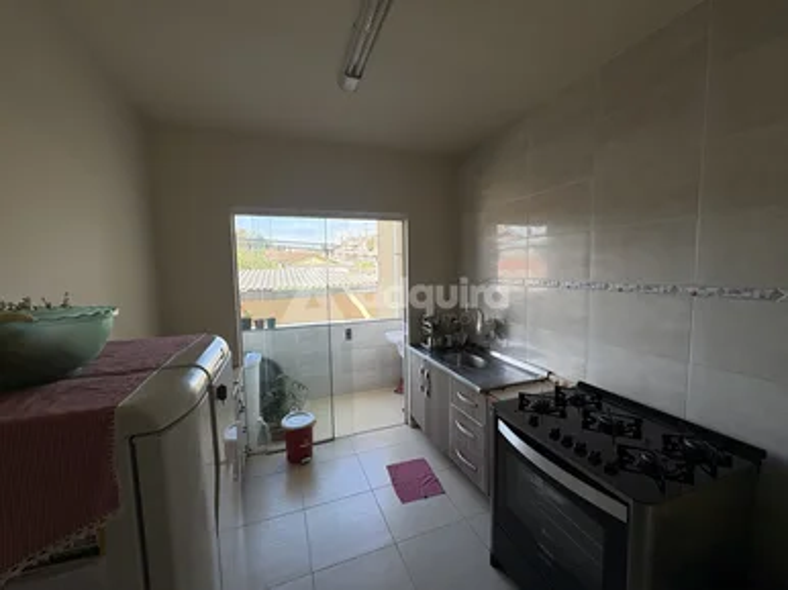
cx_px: 394
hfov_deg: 102.1
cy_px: 295
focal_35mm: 14
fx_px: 318
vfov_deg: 85.6
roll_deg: +1.4
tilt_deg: -5.0
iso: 50
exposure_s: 1/264
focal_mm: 2.22
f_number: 2.2
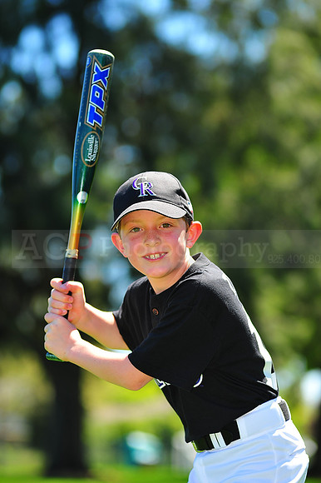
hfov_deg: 7.6
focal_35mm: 180
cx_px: 160
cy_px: 242
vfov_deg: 11.4
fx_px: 2410
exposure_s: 1/500
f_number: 5
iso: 200
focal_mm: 180
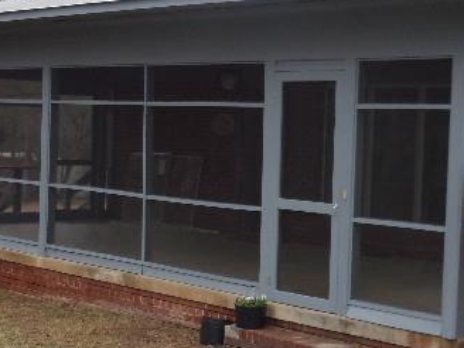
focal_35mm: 84
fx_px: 1126
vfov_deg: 17.6
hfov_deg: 23.2
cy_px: 160
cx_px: 301
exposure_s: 1/105
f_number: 4.7
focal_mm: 7.8
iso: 200
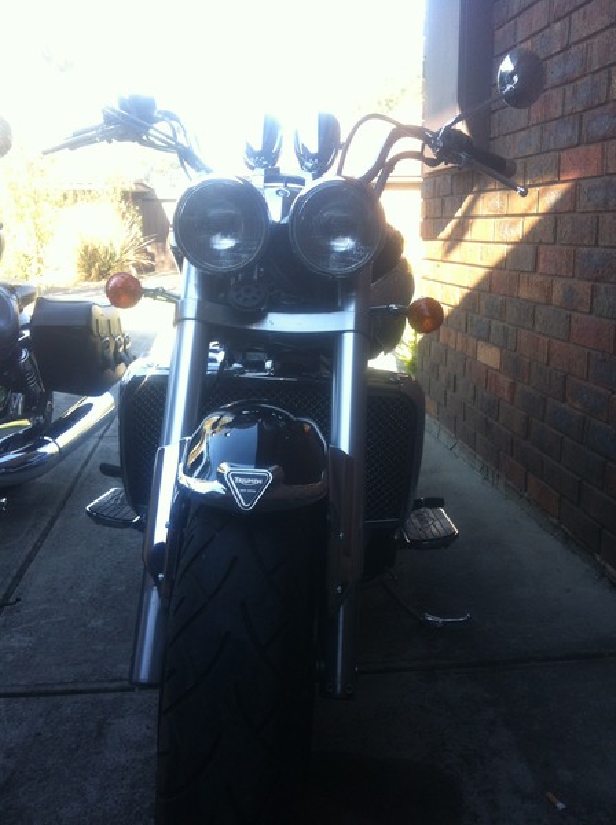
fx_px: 833
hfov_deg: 40.6
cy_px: 412
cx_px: 308
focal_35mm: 35
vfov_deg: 52.7
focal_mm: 3.85
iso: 80
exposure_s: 1/120
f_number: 2.8
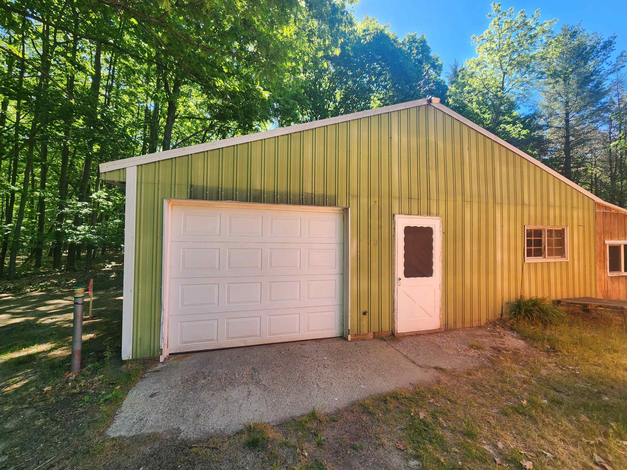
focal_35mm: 13
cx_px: 314
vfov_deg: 89.9
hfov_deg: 106.2
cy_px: 235
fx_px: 235
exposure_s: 1/224
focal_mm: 2.2
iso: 50
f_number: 2.2
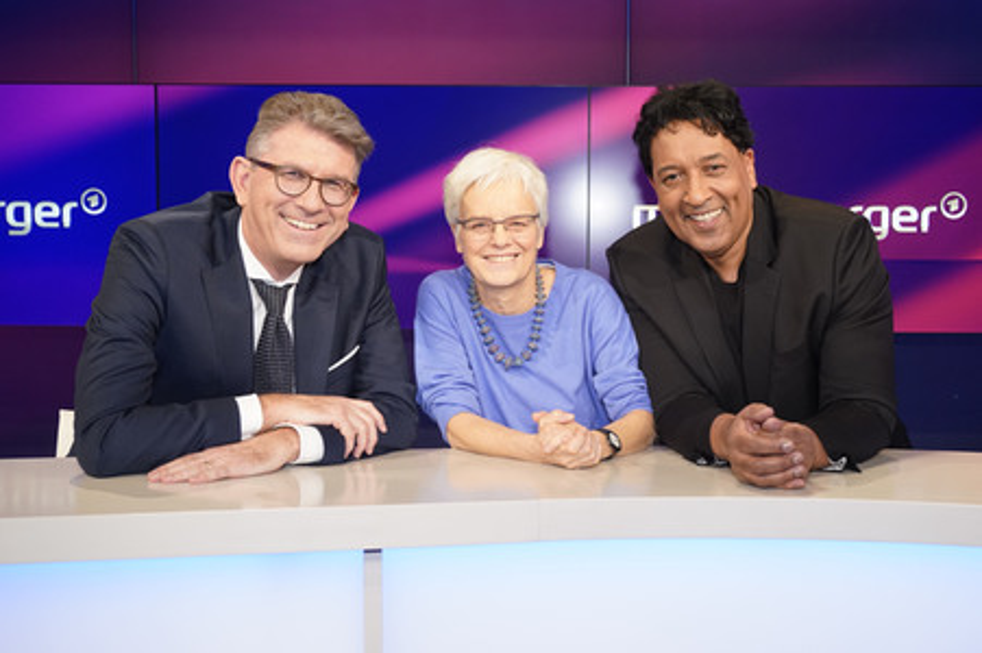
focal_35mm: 40
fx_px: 1090
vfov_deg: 33.4
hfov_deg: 48.5
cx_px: 491
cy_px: 326
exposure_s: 1/50
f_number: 5.6
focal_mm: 40
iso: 2000
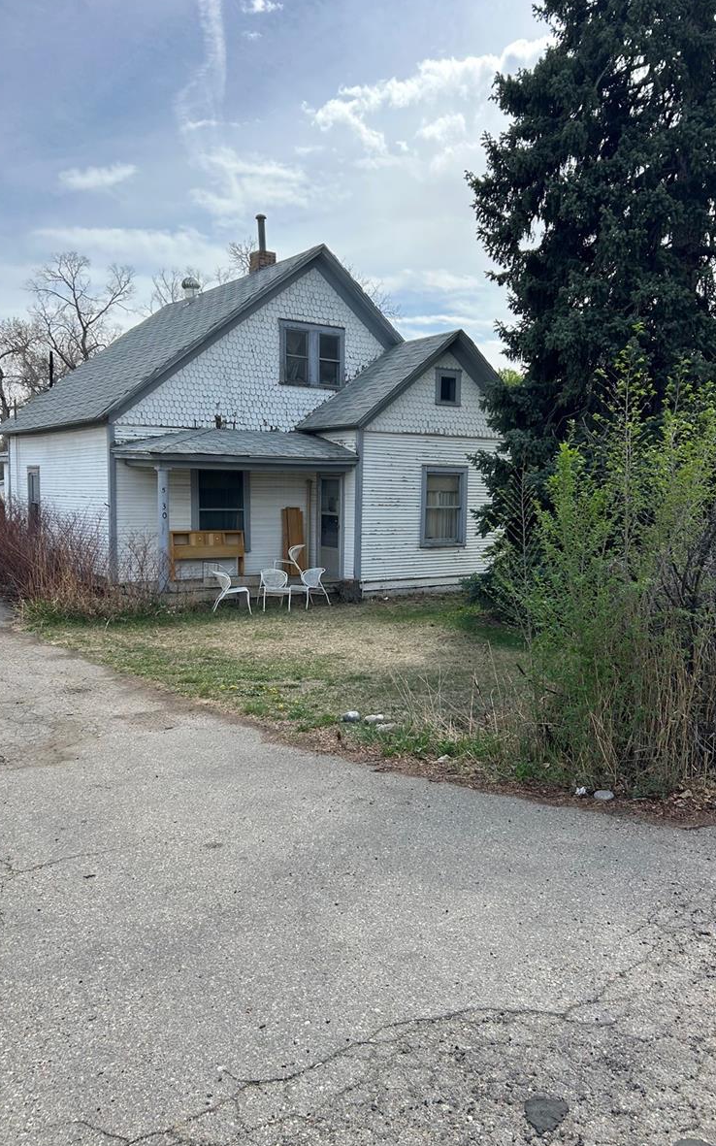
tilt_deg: -4.6
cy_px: 573
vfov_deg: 66.5
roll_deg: +0.1
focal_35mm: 28
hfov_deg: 44.5
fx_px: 874
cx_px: 378
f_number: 1.5
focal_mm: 5.7
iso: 50
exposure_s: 1/2571
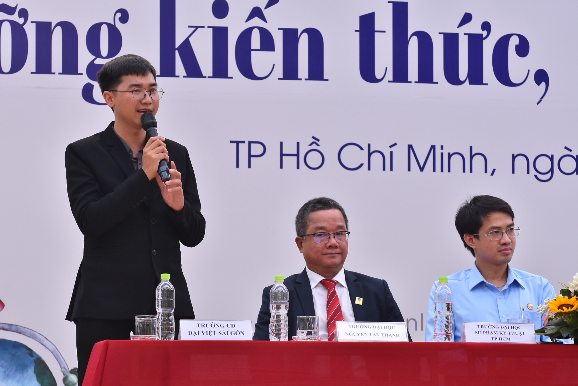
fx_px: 3251
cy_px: 193
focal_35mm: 202
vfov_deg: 6.8
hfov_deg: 10.2
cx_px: 289
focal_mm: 135
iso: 400
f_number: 8
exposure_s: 1/320
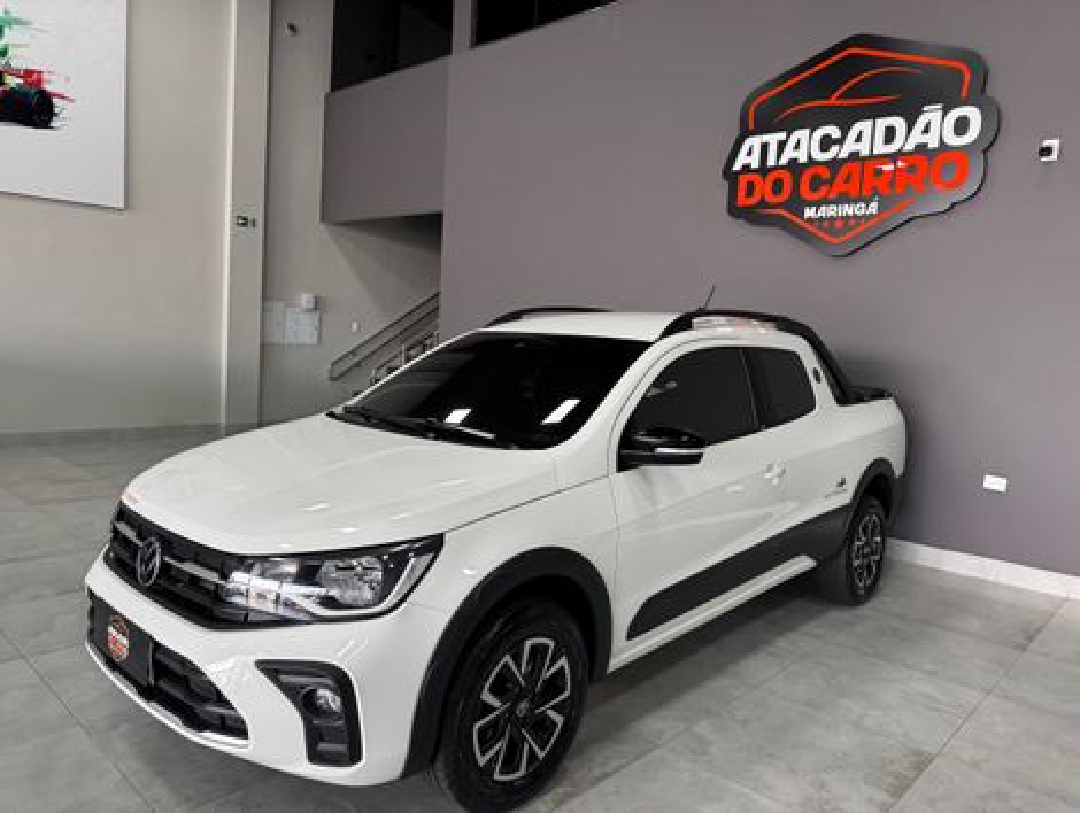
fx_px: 750
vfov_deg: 56.9
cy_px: 406
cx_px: 540
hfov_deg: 71.5
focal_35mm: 24
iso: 200
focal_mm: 6.76
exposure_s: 1/120
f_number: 1.78
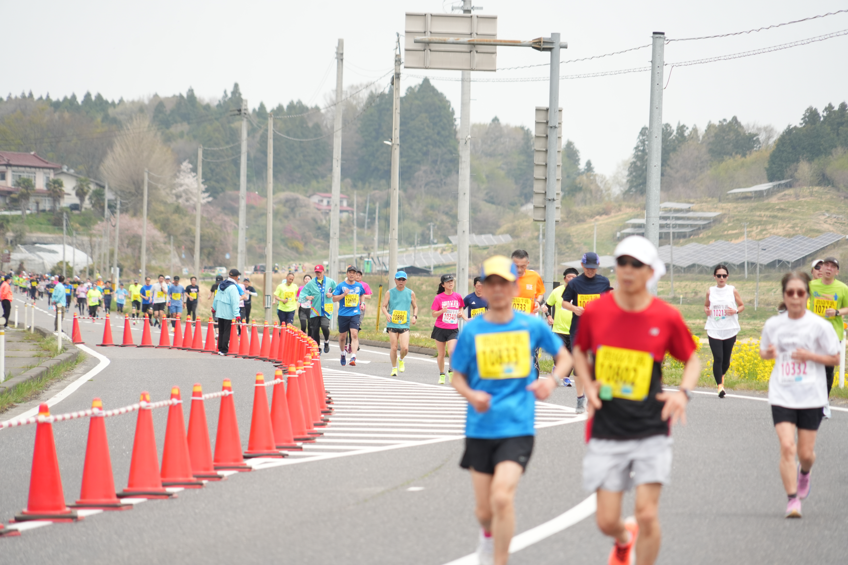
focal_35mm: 240
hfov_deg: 8.6
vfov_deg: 5.7
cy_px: 282
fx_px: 5653
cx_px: 424
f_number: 6.3
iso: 640
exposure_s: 1/1000
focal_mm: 240
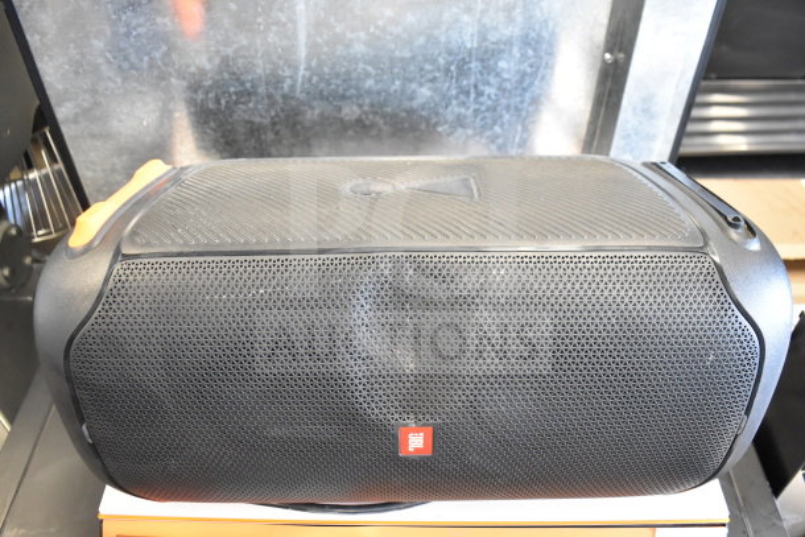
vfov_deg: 41.7
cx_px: 402
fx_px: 704
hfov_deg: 59.5
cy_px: 268
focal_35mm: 32
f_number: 3.8
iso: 2800
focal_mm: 21
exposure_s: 1/30
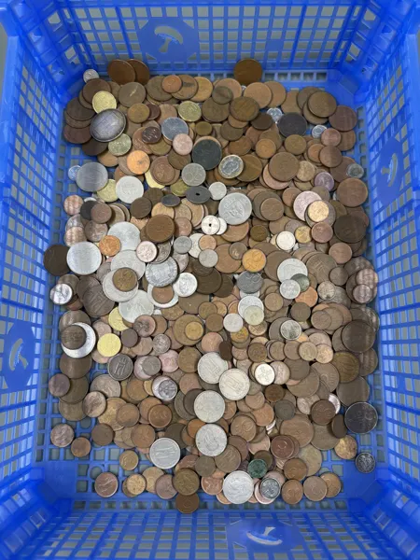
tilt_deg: -80.1
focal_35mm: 24
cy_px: 280
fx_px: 388
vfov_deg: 71.6
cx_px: 210
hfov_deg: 56.8
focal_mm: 6.76
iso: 50
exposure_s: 1/132
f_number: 1.78
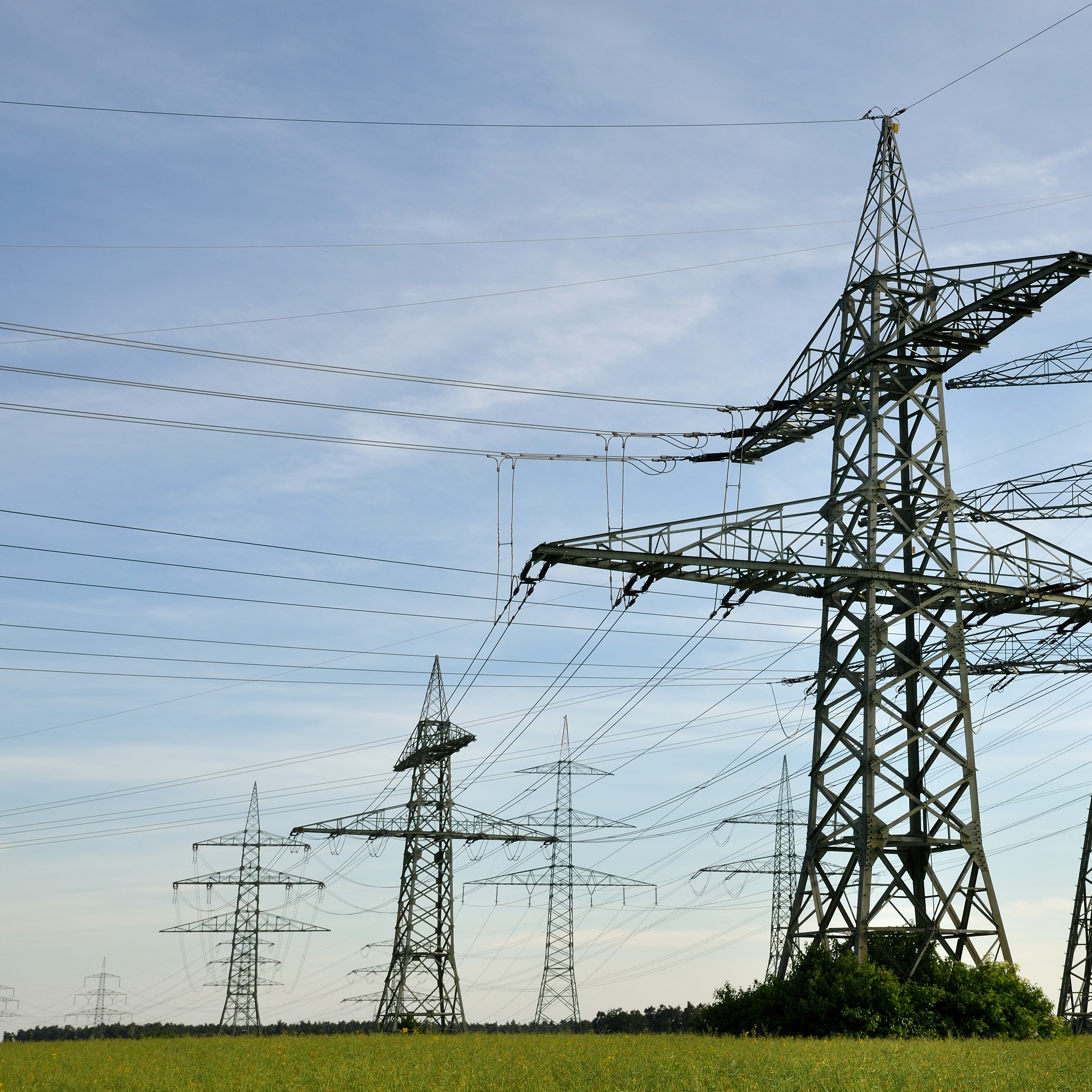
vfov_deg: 29.6
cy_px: 548
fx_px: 2070
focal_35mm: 58
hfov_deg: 29.1
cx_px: 811
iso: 200
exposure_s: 1/160
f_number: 14
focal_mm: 30
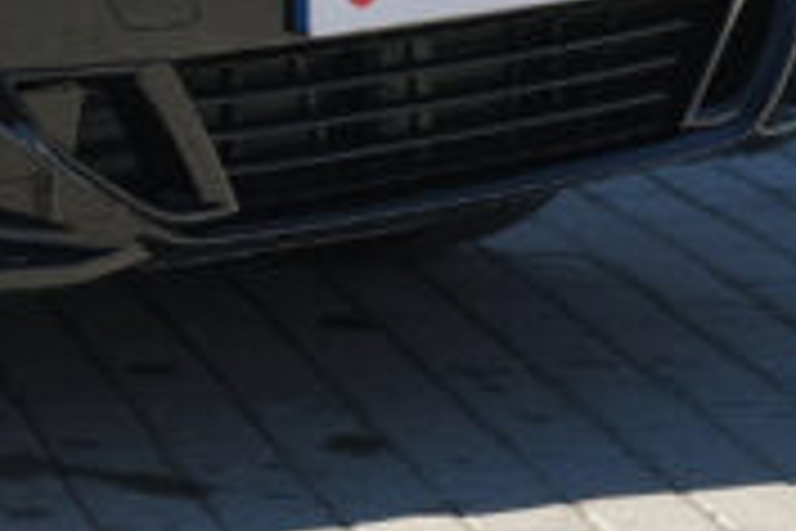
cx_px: -908
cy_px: -268
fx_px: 5107
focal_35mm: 231
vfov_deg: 5.9
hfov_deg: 8.4
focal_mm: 26.4
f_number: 9
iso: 160
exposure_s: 1/160
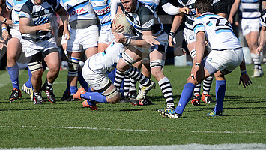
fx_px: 2357
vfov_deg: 3.6
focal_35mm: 334
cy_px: 38
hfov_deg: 6.5
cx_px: 109
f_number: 2.8
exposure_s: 1/2500
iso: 250
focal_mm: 195
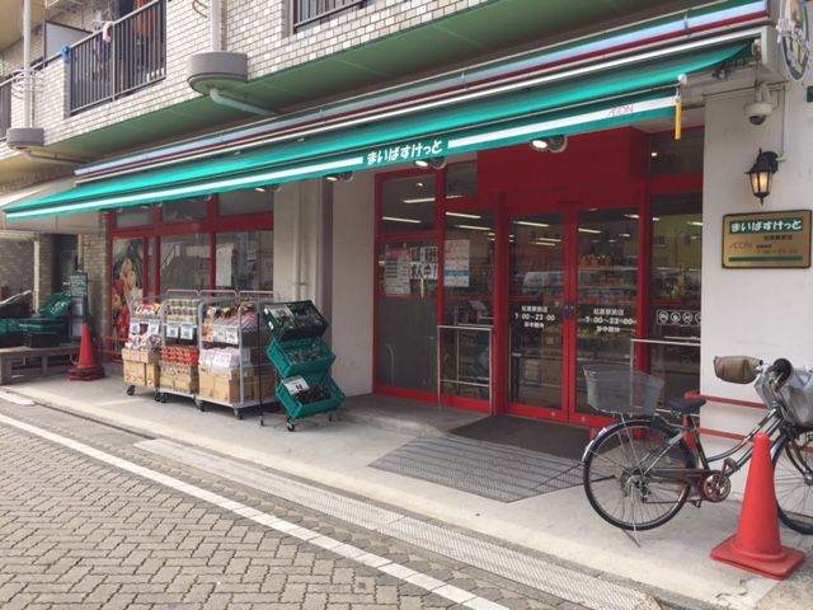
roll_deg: -2.4
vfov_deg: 48.2
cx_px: 406
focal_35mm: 29
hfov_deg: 61.7
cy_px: 305
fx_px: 681
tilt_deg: -1.4
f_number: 2.2
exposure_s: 1/590
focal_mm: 4.15
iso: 32
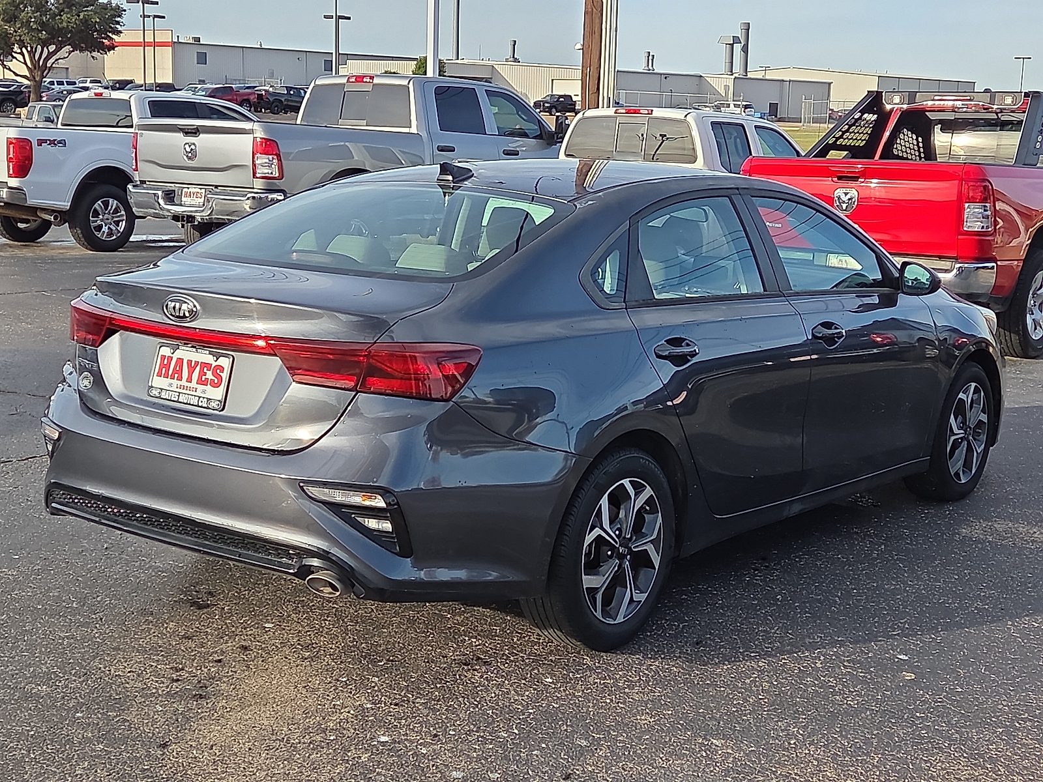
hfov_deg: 36.2
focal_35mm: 53
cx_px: 522
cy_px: 391
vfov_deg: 27.5
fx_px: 1597
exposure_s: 1/833
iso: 25
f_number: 1.8
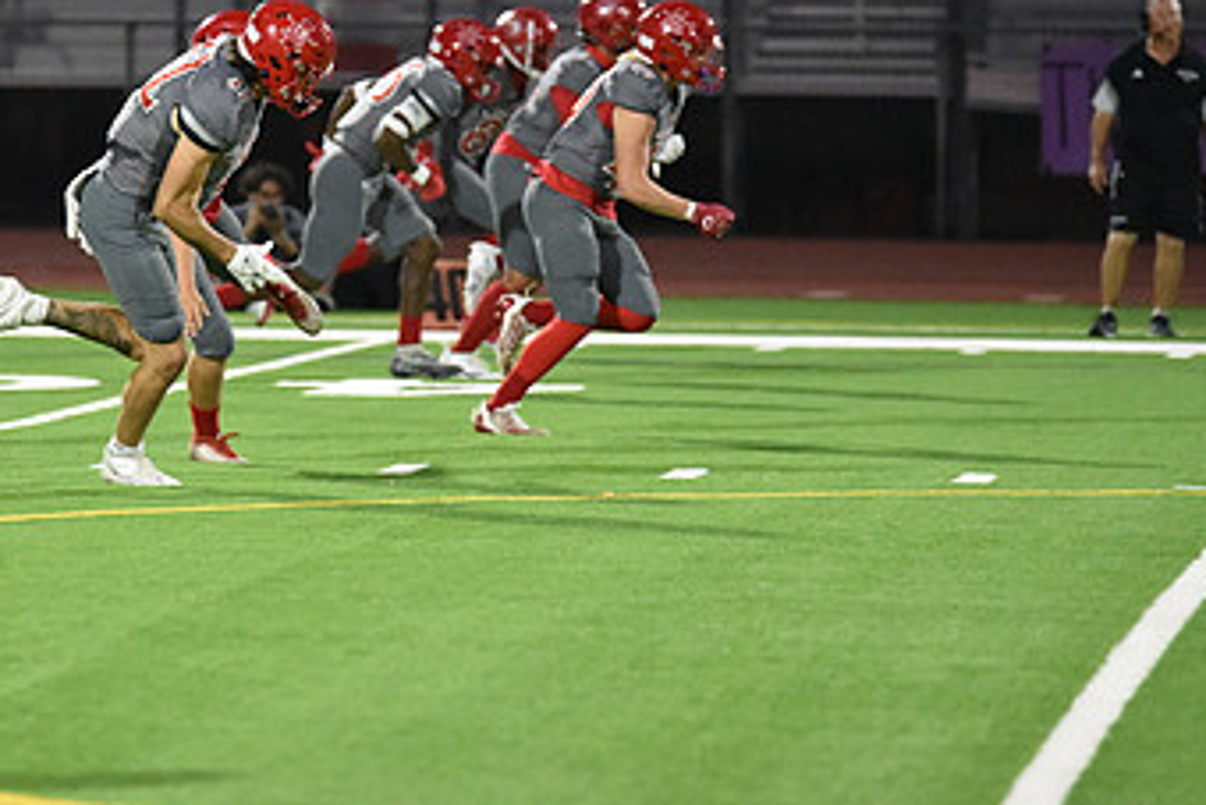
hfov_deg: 6.0
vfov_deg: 4.0
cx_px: 227
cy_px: 126
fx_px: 11428
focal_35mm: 341
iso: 10000
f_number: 2.8
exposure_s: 1/1000
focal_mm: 200
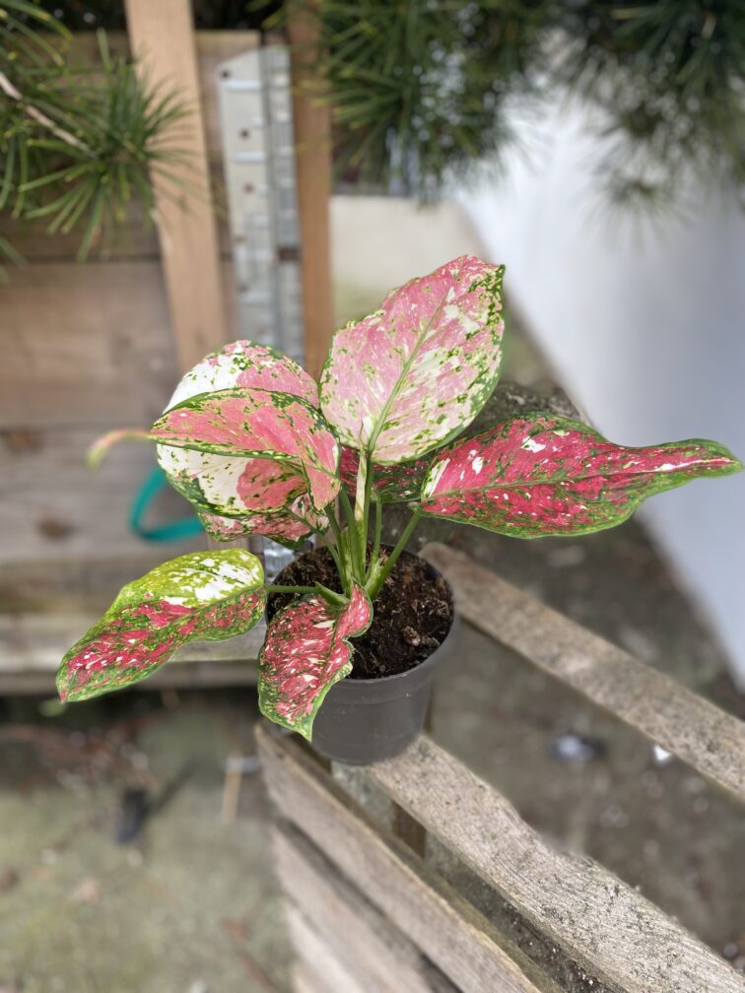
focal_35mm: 26
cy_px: 496
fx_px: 746
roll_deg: -1.8
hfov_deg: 53.1
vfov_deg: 67.3
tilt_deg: -36.1
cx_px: 372
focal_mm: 4.25
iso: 32
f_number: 1.8
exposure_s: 1/161
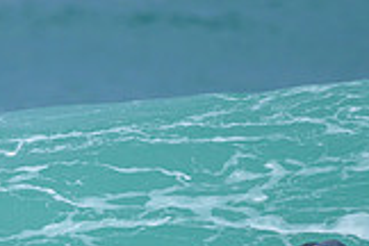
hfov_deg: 0.6
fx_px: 32562
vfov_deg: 0.4
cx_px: 139
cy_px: 282
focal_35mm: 3177
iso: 360
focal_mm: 800
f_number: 6.3
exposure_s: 1/2000
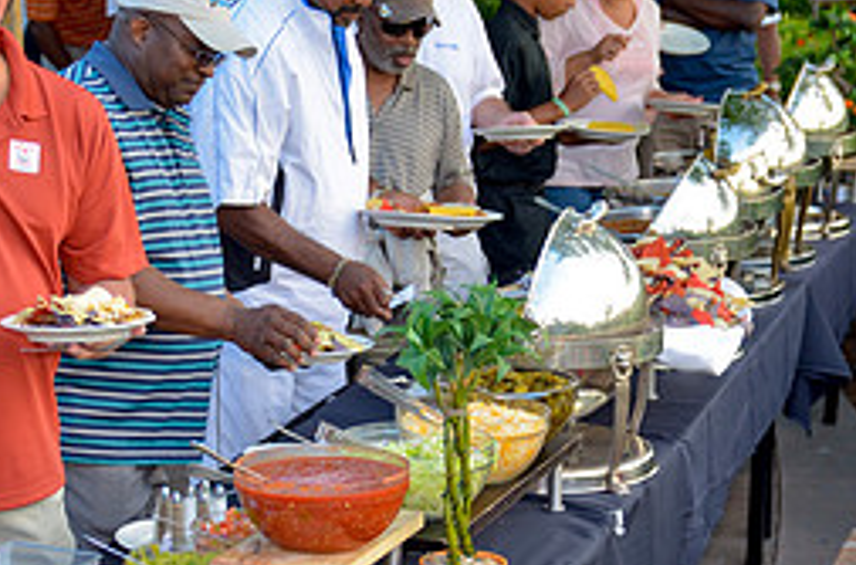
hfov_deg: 17.5
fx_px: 2773
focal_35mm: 117
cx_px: 223
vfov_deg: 11.6
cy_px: 376
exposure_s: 1/200
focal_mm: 34
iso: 125
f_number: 2.8
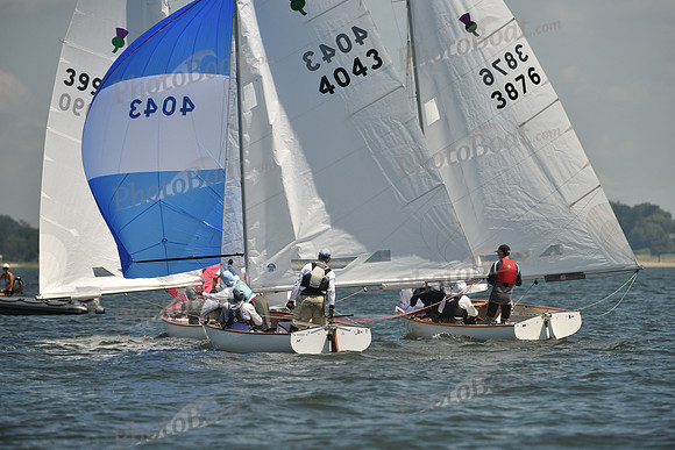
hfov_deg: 6.1
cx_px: 338
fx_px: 6376
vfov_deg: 4.0
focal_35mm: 340
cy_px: 225
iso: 250
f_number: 5.6
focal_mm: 340
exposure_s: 1/2000
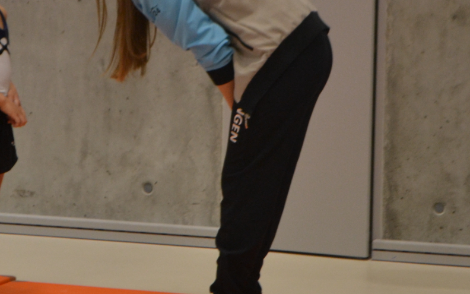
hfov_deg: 9.6
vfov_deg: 6.0
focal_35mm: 217
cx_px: 141
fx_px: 2784
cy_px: 74
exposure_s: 1/60
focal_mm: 55
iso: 720
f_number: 5.6
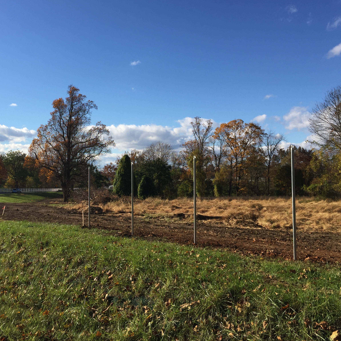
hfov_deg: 46.9
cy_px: 170
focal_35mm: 35
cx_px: 135
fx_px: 390
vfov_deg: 47.2
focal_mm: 4.15
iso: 32
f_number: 2.2
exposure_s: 1/1980
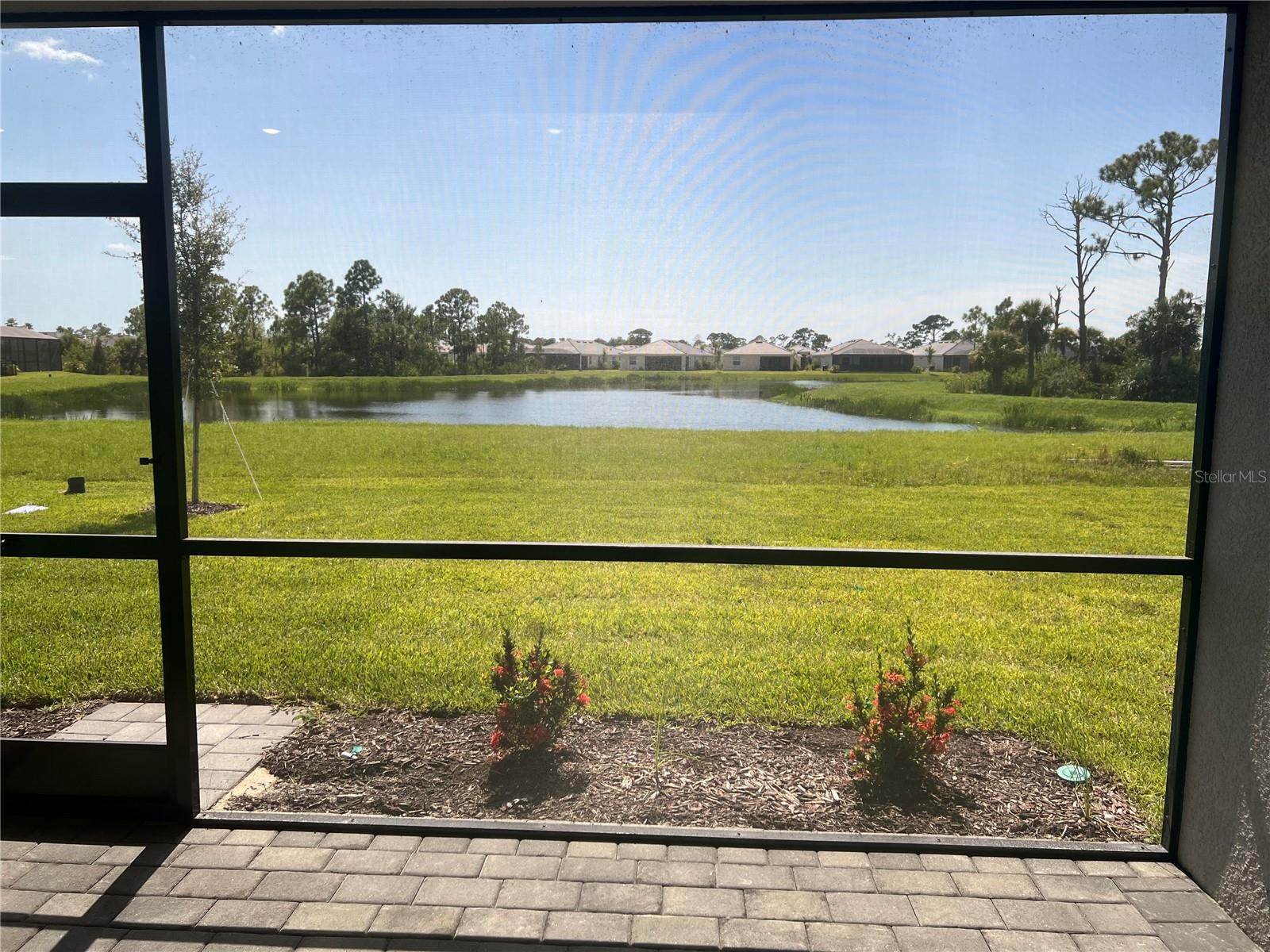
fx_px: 954
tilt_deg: -7.3
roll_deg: -0.6
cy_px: 476
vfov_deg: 53.1
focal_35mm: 26
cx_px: 635
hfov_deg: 67.3
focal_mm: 5.7
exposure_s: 1/1901
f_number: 1.5
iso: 50
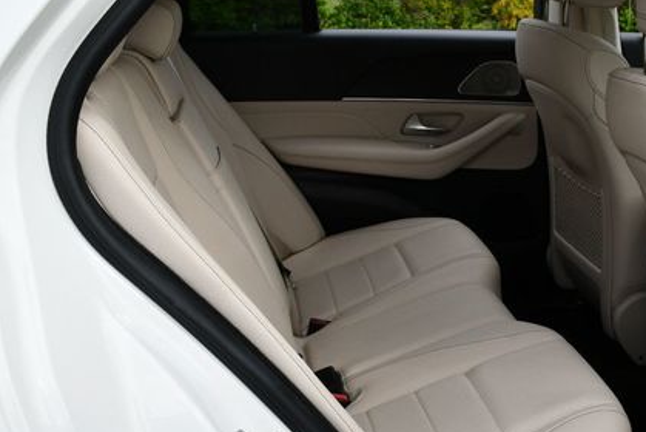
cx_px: 467
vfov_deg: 24.4
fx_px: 988
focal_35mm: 55
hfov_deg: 35.6
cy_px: 313
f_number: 7.1
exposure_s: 1/250
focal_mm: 18
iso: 200
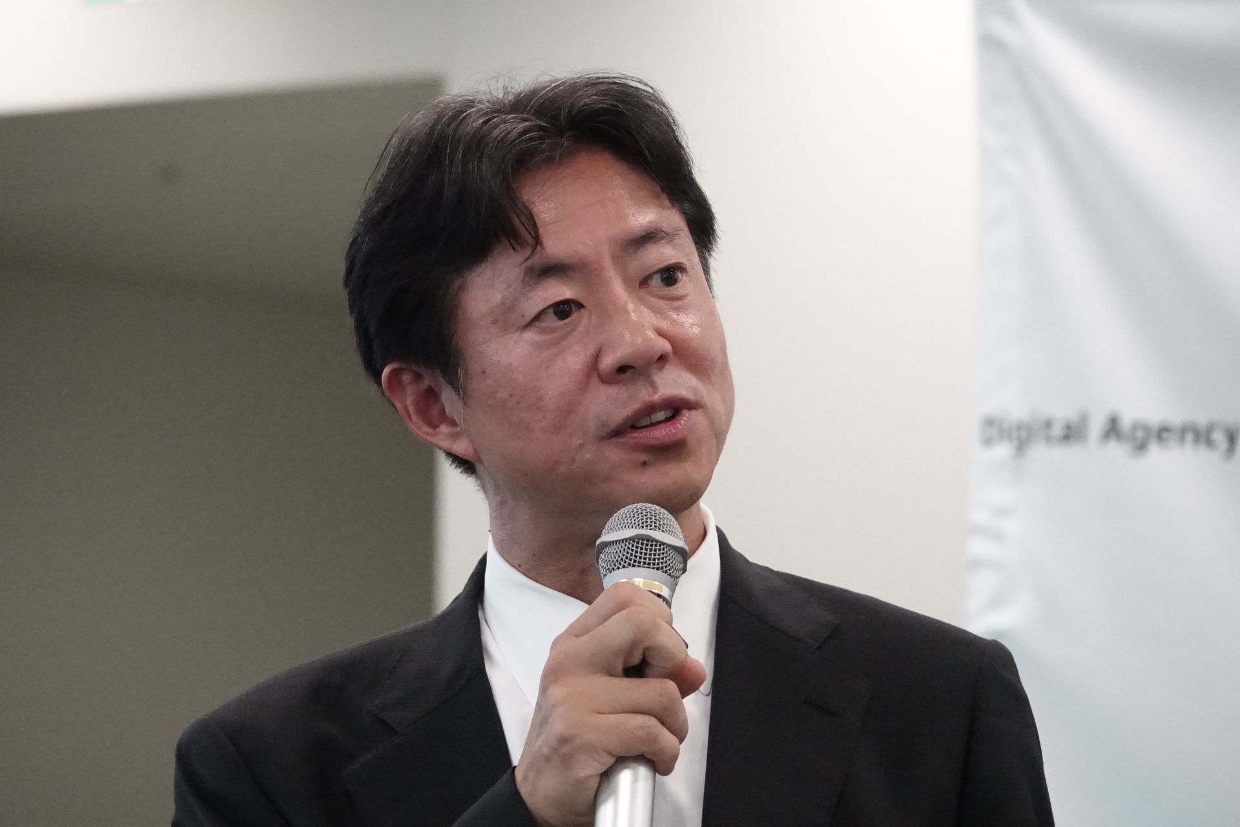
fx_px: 9954
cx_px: 620
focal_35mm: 289
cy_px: 414
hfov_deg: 7.1
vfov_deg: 4.8
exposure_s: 1/500
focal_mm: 105.83
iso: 6400
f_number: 4
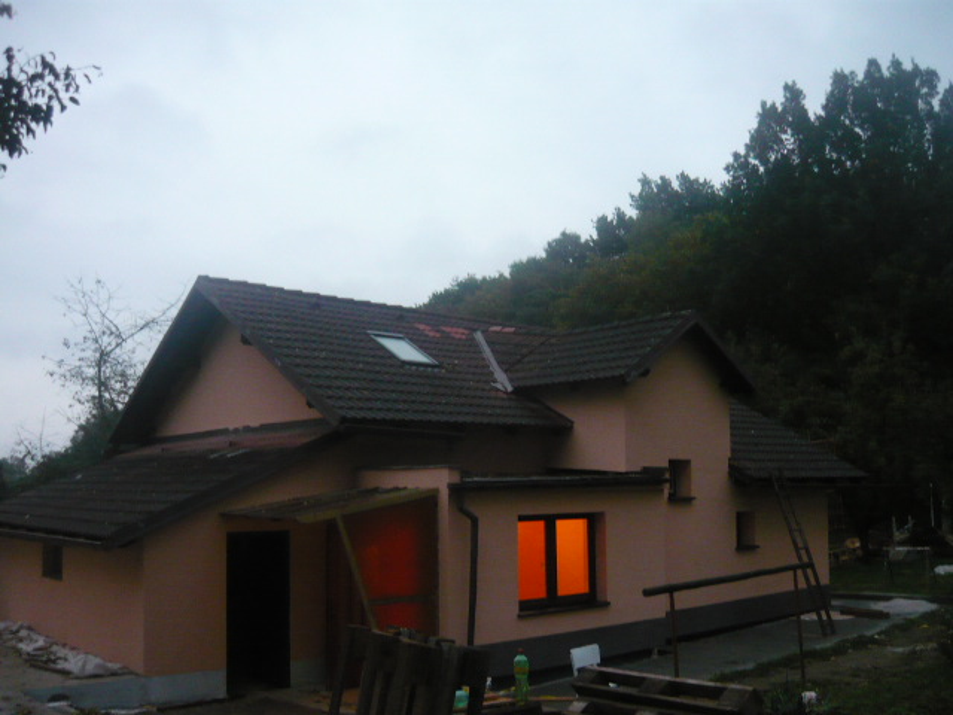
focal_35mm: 33
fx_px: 909
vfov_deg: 42.9
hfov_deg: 55.4
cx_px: 476
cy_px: 358
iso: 400
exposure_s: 1/25
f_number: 2.8
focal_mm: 5.5
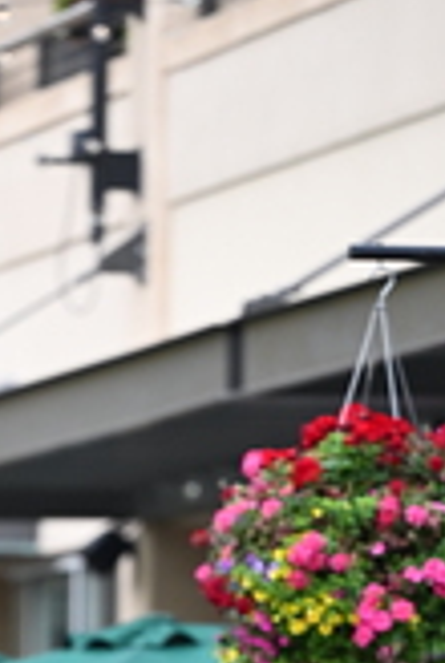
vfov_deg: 3.7
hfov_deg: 2.5
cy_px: 865
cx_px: 91
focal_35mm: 553
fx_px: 10210
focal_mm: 165
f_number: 2.8
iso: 1000
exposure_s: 1/1600
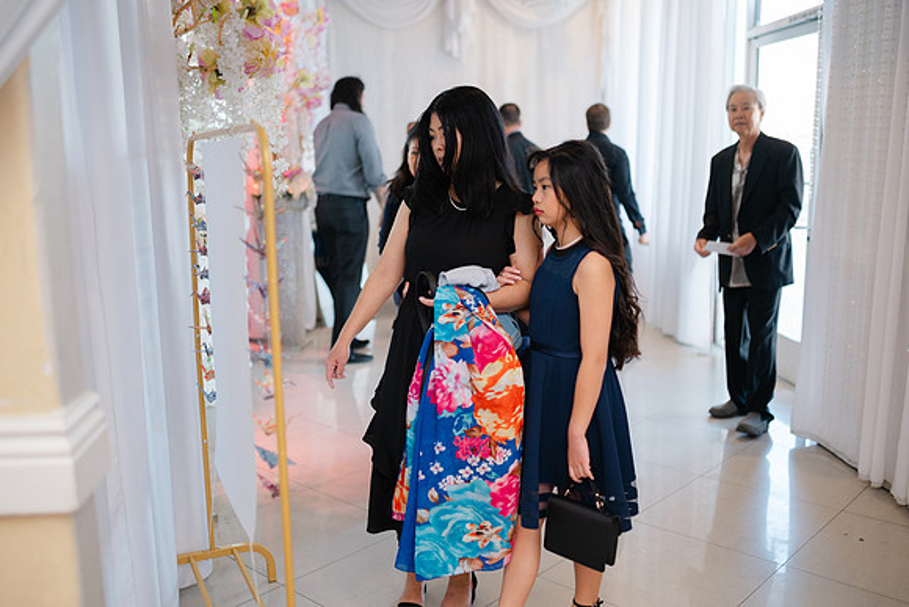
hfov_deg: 54.4
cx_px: 454
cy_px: 304
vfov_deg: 37.9
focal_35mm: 35
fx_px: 884
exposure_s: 1/160
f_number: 1.4
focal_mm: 35
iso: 400
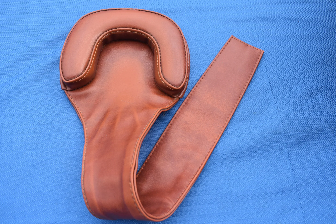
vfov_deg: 38.9
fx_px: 317
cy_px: 113
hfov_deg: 55.8
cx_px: 172
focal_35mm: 34
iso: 200
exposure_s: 1/320
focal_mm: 22
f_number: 7.1
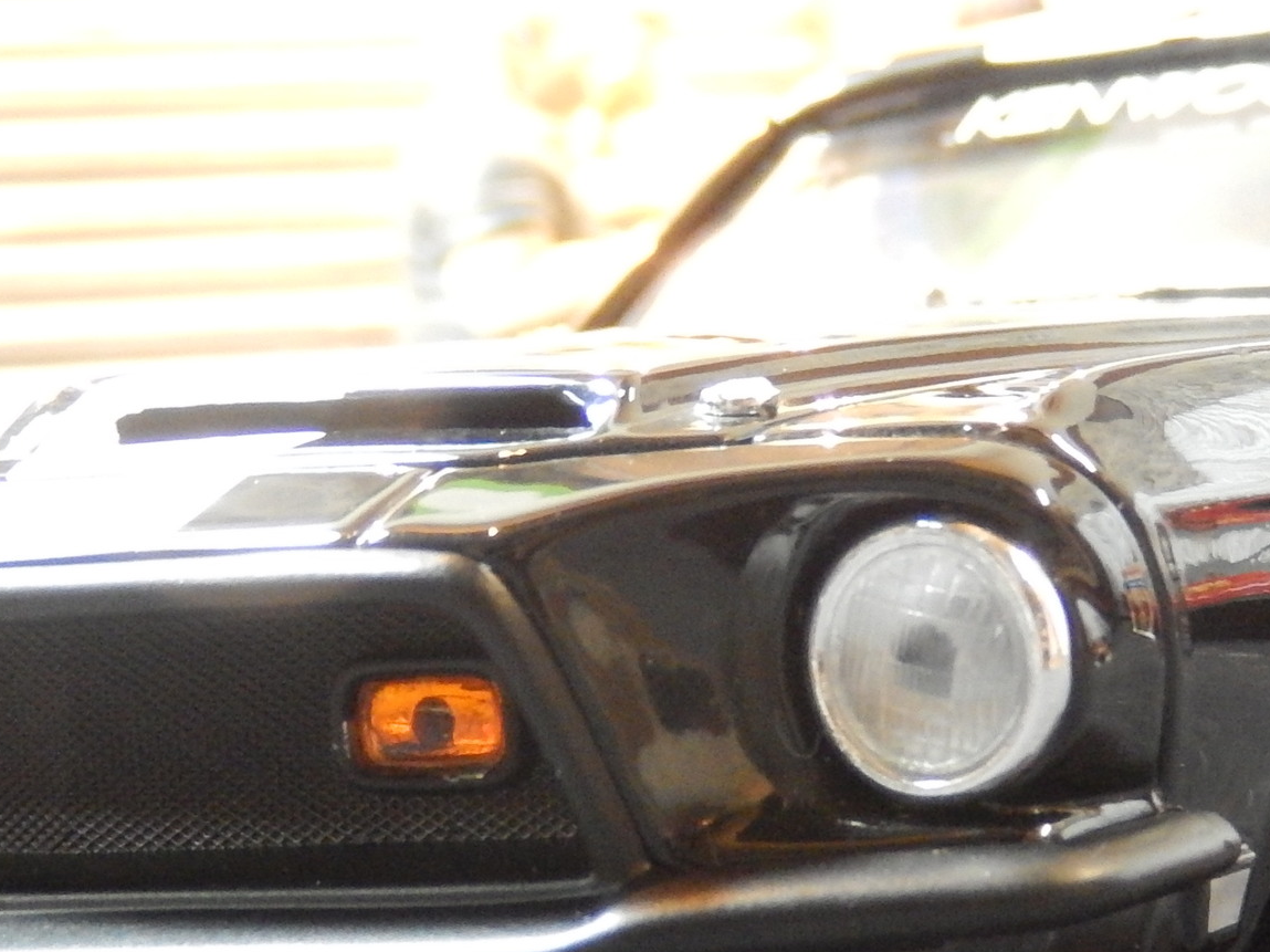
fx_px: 4071
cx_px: 784
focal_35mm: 111
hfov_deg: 17.7
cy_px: 840
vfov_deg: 13.2
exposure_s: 1/5
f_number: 4.5
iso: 800
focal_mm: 9.2
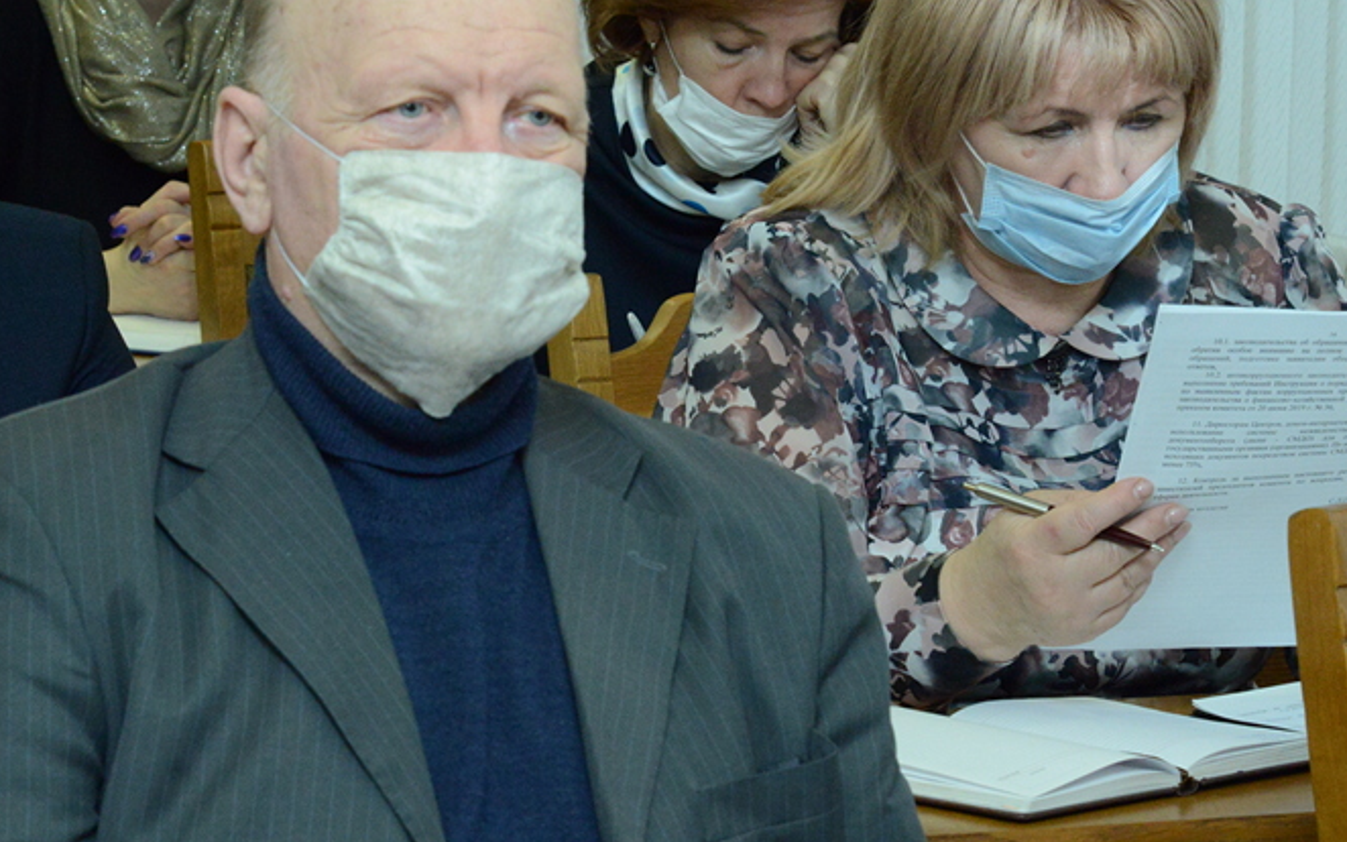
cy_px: 375
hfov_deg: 11.6
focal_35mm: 181
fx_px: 6646
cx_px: 551
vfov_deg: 7.3
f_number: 11
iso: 5000
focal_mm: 98
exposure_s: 1/125
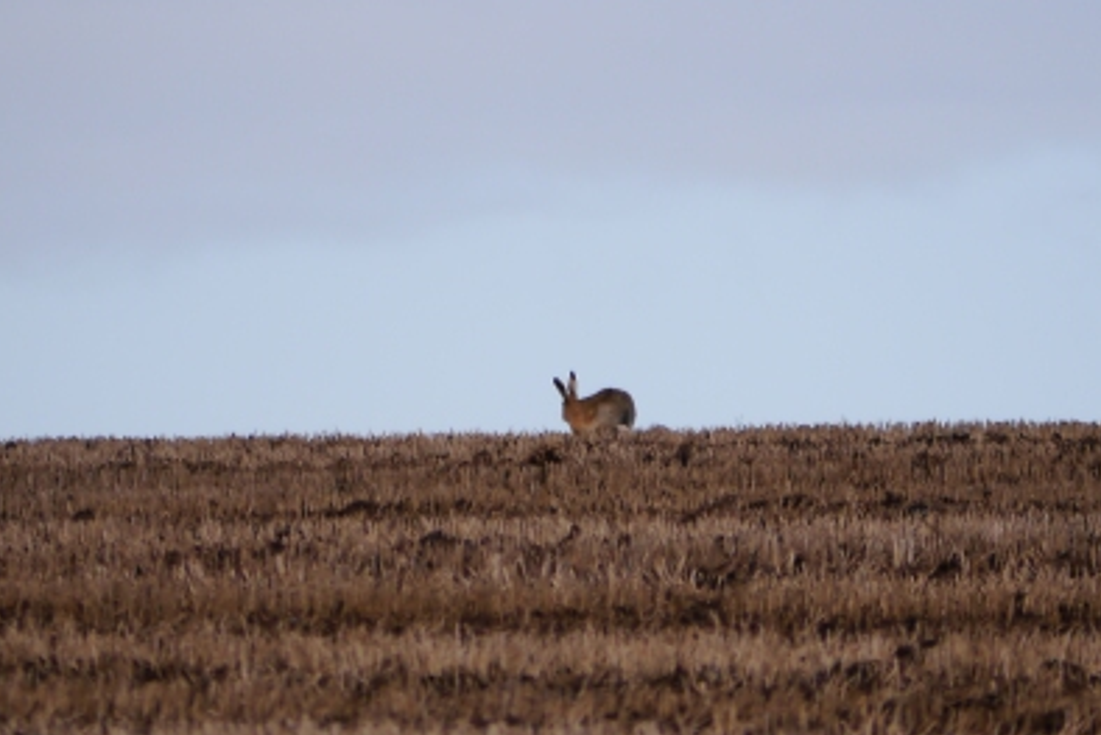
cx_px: 581
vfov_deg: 3.0
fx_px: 13950
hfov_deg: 4.5
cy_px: 372
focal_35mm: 456
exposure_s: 1/500
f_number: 5.6
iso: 160
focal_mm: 200
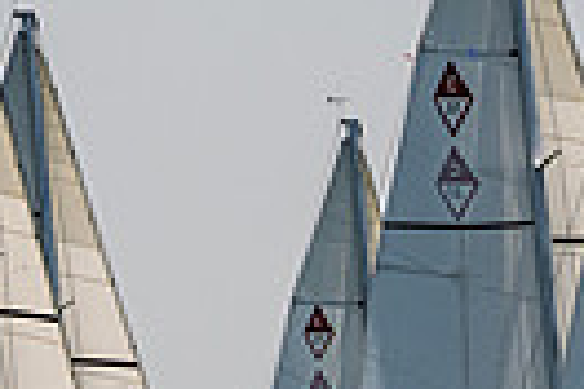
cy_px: 748
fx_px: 16902
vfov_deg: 1.3
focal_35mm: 1042
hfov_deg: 2.0
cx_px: 183
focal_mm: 200
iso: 400
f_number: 8
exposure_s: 1/2500
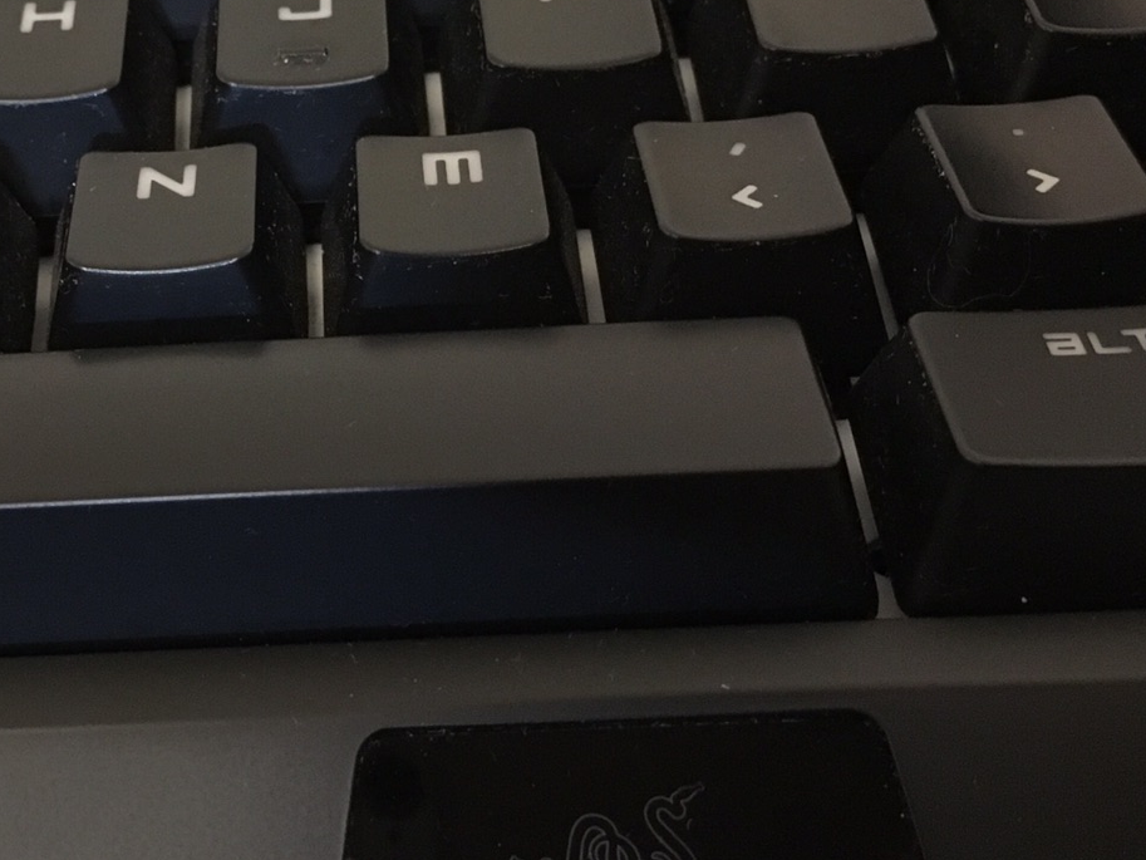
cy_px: 222
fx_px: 2020
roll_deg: +5.1
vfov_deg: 23.8
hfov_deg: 31.1
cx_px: 270
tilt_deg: -41.2
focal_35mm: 61
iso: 500
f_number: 2.2
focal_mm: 4.15
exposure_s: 1/17
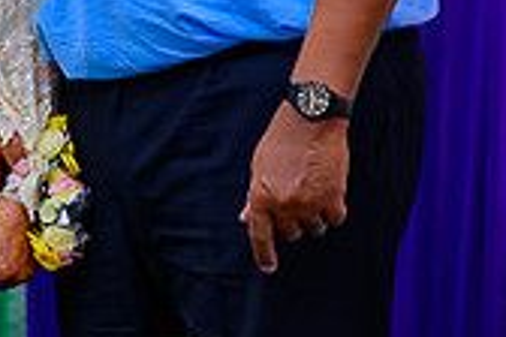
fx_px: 3682
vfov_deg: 5.2
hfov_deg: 7.8
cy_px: -226
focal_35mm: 262
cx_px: -121
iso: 640
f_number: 2.8
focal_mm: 70
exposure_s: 1/100
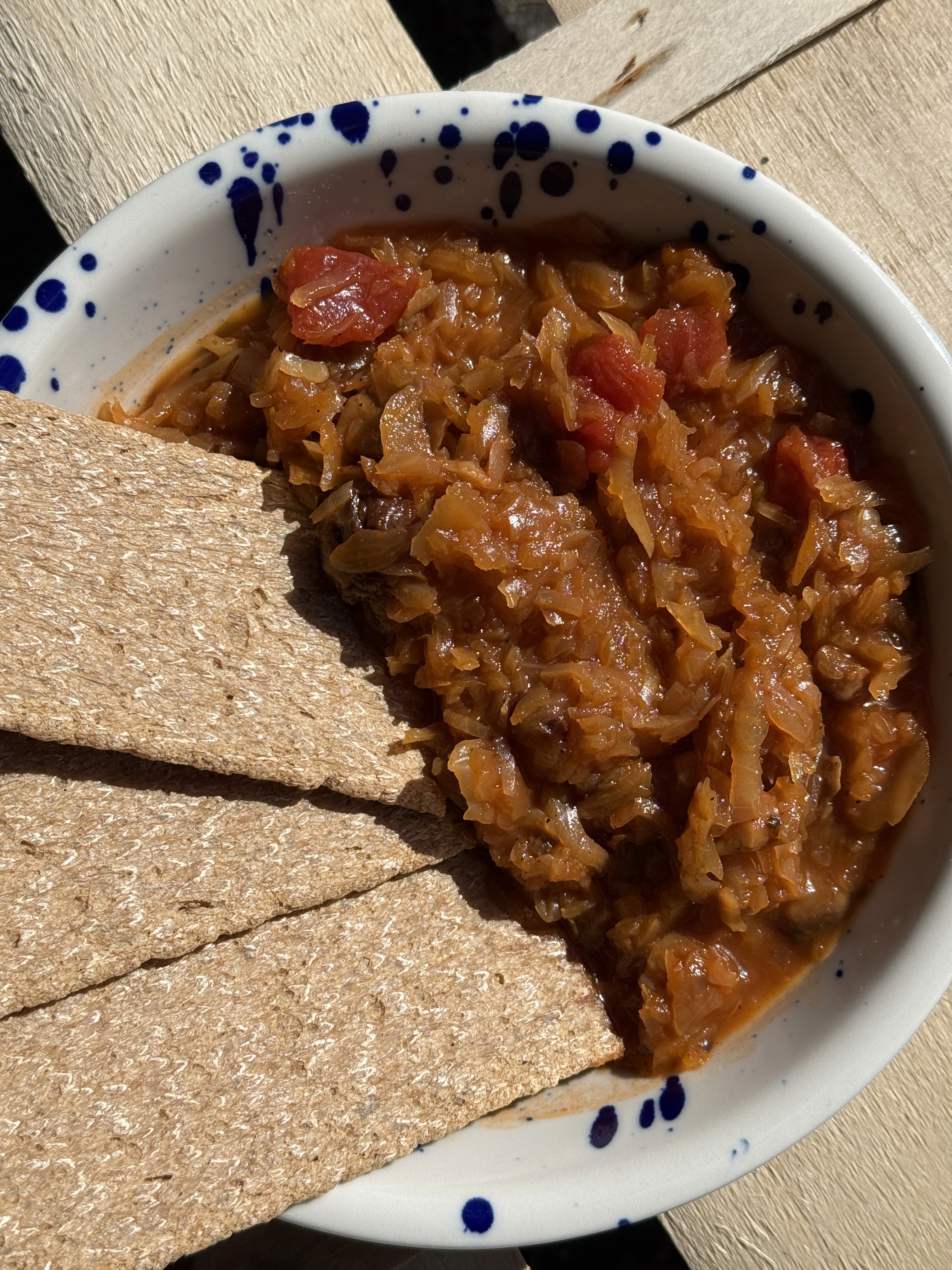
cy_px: 635
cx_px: 476
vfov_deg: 39.7
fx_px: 1760
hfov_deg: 30.3
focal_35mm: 48
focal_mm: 6.76
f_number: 1.78
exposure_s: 1/9901
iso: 100
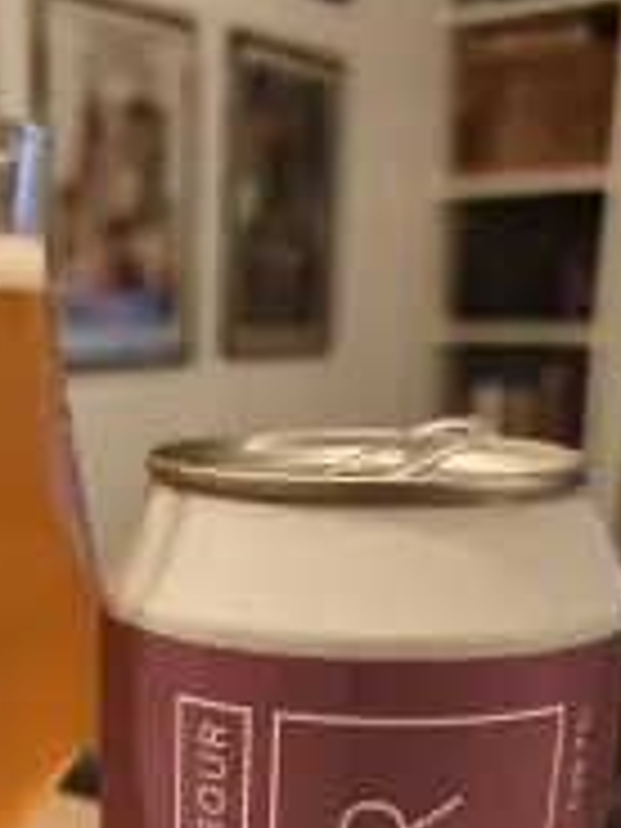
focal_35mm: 50
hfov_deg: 28.0
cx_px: 63
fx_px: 1196
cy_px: 738
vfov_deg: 36.0
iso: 2000
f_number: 1.7
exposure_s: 1/33.3
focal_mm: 6.06
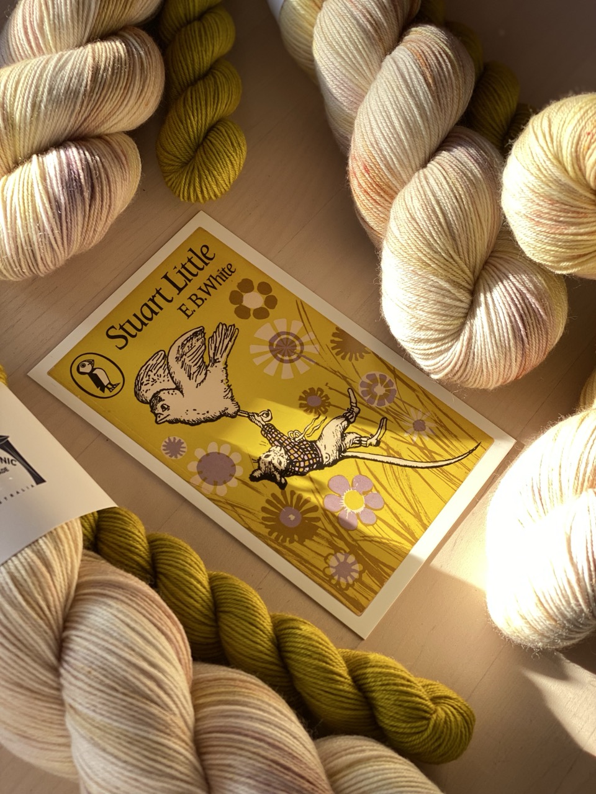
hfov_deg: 28.0
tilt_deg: -62.0
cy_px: 397
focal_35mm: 52
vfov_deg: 36.8
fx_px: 1194
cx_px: 298
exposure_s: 1/122
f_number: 2
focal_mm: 6
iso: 32
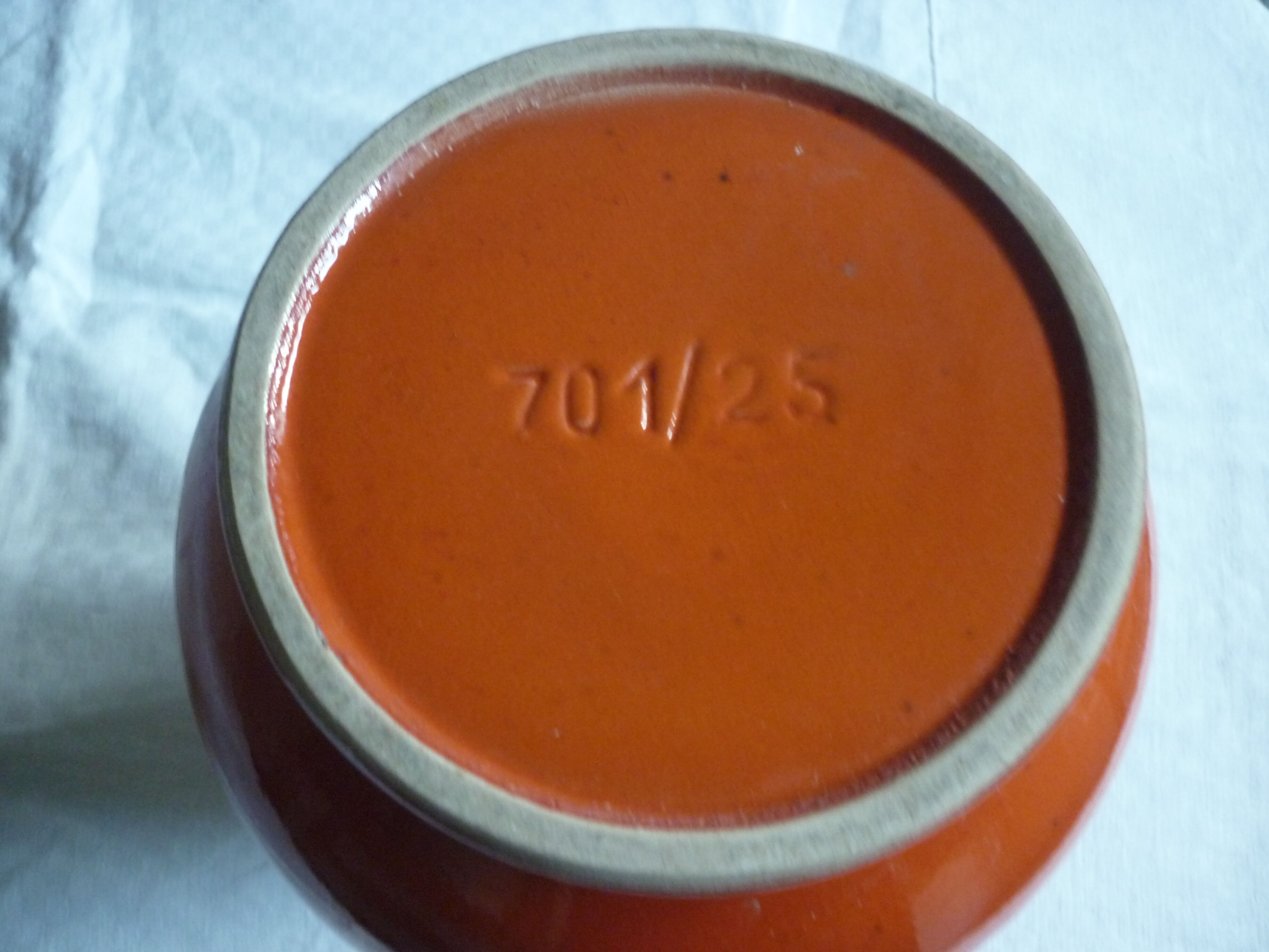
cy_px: 476
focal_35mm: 33
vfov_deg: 42.9
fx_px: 1210
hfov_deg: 55.4
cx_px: 634
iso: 400
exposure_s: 1/15
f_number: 2.8
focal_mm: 5.5
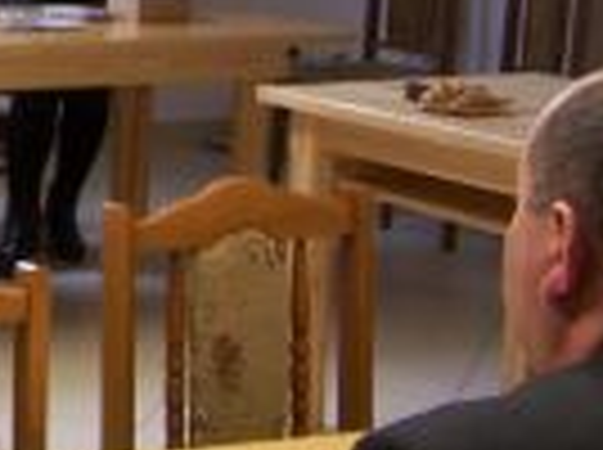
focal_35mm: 142
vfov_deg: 10.2
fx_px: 2469
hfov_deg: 12.8
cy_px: -110
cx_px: -428
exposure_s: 1/30
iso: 100
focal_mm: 6.3
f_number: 2.8
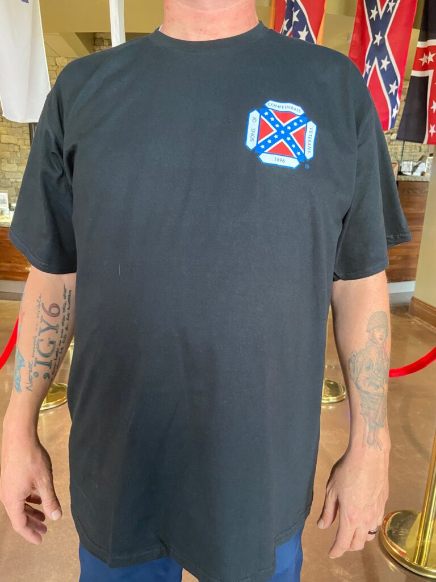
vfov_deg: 67.3
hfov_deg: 53.1
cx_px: 218
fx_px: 437
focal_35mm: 26
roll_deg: -1.2
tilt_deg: -12.4
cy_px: 291
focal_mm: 4.25
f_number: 1.8
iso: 500
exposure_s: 1/40
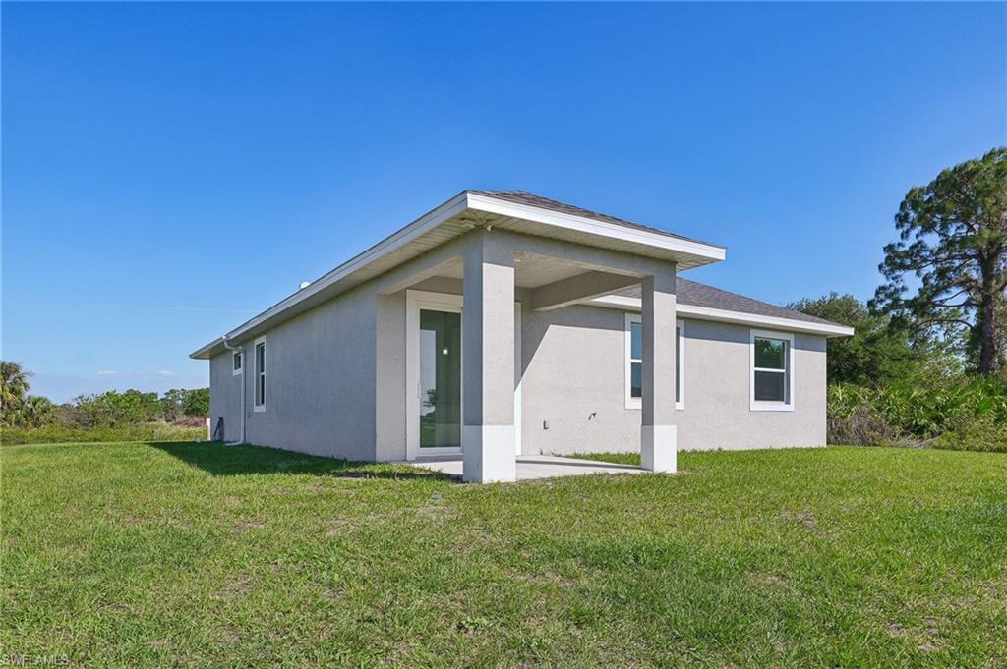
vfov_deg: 59.4
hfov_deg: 81.2
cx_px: 504
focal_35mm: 21
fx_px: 587
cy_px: 334
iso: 50
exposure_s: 1/200
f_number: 8
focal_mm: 14
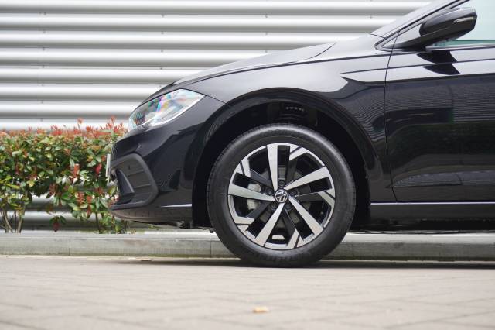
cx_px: 248
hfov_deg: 36.9
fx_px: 742
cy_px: 165
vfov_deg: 25.0
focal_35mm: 54
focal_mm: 36
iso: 320
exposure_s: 1/60
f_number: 5.6
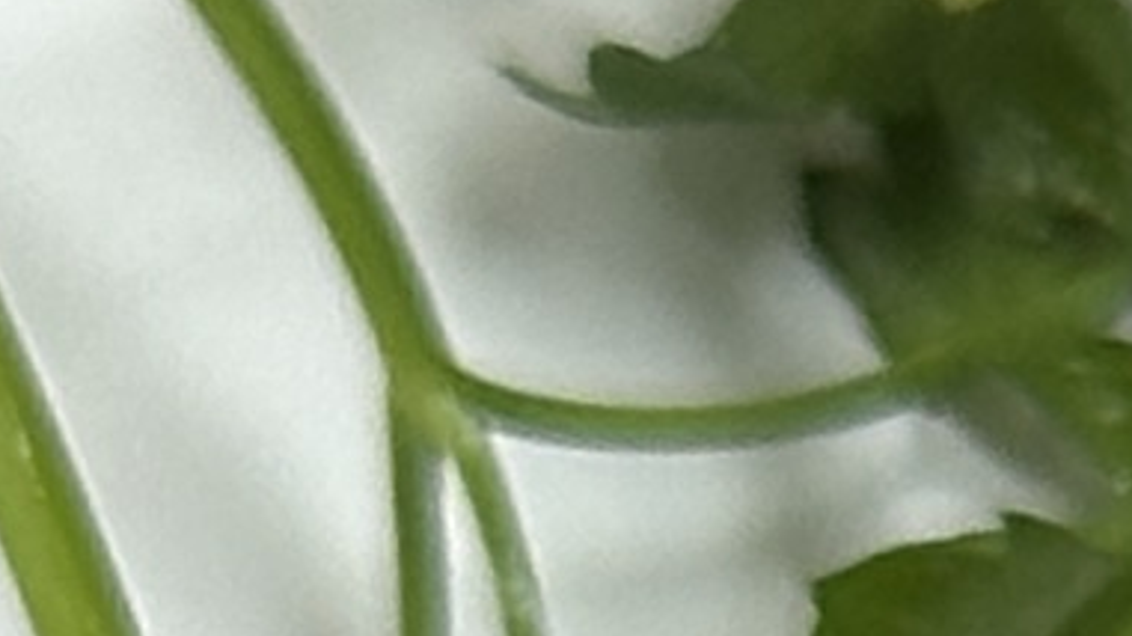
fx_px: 16593
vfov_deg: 2.1
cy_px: 4214
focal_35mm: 553
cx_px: 3987
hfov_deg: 3.7
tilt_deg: -77.9
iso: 80
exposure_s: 1/73
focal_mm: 6.86
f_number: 1.78
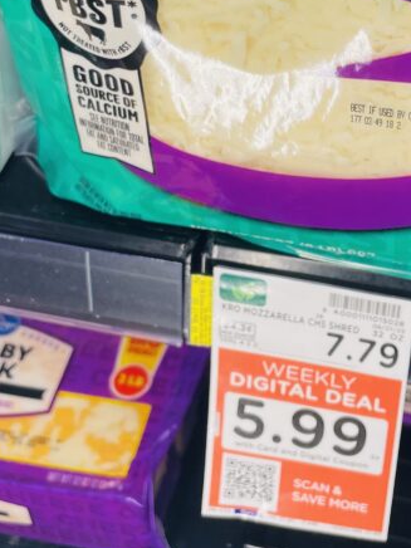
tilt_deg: -42.9
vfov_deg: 31.0
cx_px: 312
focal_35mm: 61
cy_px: 122
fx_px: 966
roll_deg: +1.1
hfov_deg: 23.8
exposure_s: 1/121
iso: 50
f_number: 1.6
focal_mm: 4.2
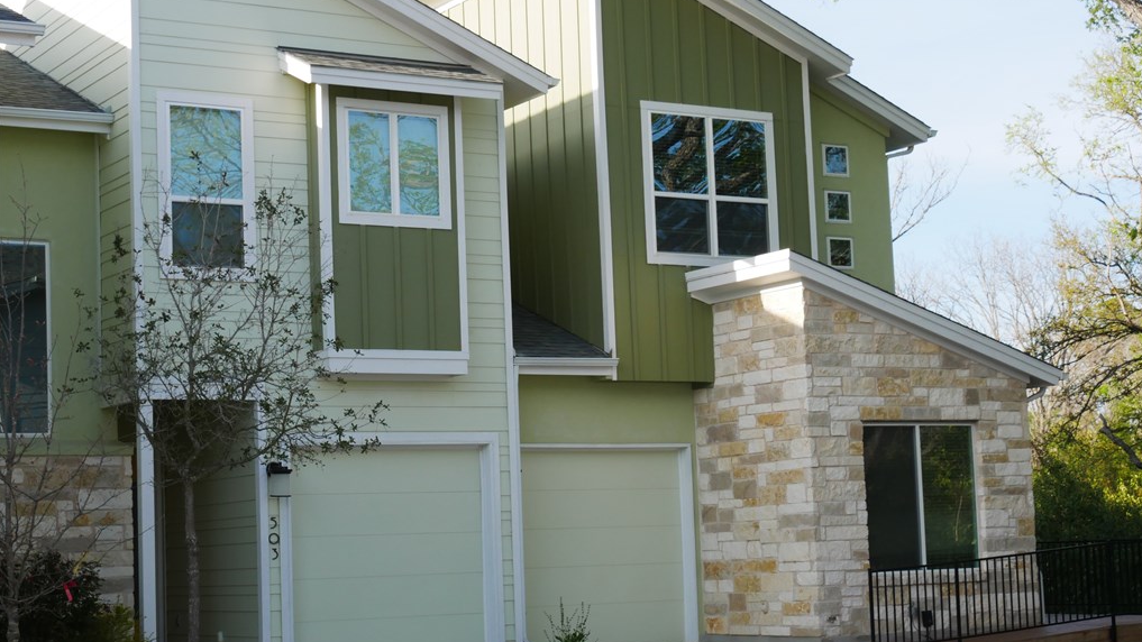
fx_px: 2059
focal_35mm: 68
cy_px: 370
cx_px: 572
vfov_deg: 17.7
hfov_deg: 31.0
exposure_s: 1/320
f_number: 9
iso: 400
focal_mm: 31
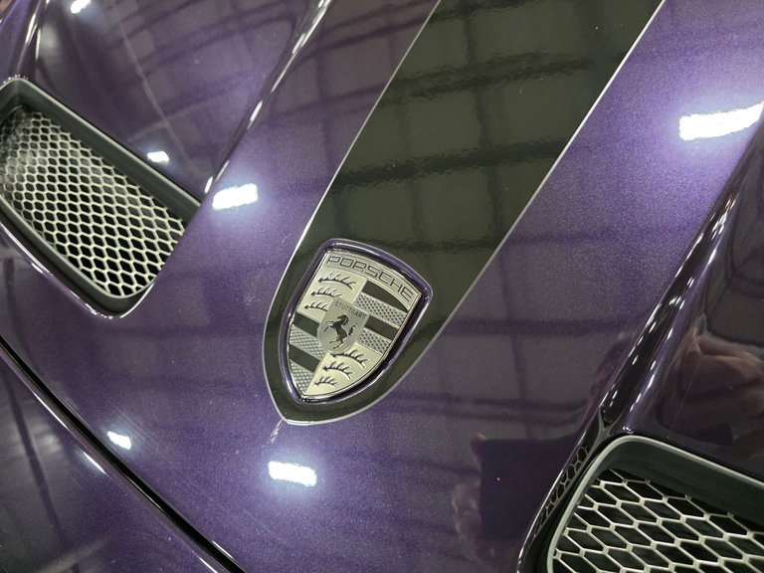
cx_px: 382
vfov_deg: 58.9
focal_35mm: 23
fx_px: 508
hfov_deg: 73.9
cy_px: 286
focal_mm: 6.3
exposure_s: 1/120
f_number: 1.7
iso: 1600
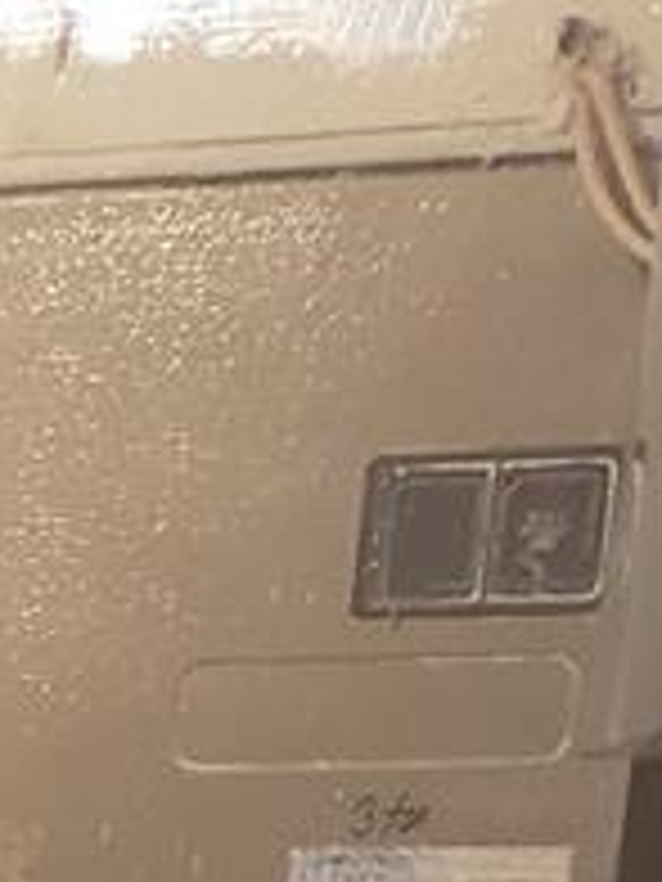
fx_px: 4054
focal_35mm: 159
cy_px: 2619
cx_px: -946
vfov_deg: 9.7
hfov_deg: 8.5
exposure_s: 1/40
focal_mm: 4.3
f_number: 1.5
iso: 320
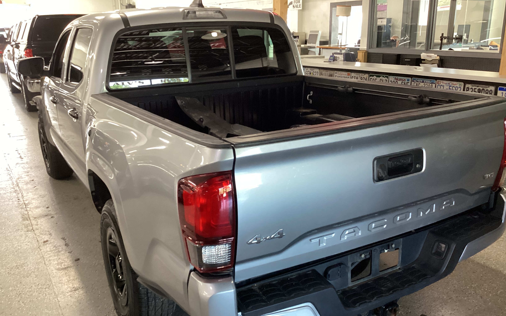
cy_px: 178
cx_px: 254
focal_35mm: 33
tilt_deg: -20.2
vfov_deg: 38.3
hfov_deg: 58.1
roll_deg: +0.4
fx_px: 455
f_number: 2.4
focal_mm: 3.3
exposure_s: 1/50
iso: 250
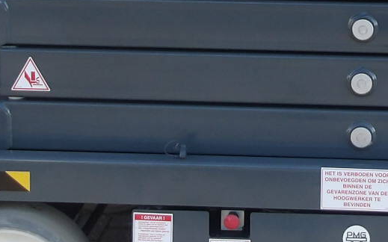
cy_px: -116
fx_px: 1195
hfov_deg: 18.2
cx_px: 342
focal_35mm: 113
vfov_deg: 11.1
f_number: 3
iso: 100
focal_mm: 4.9
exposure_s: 1/227
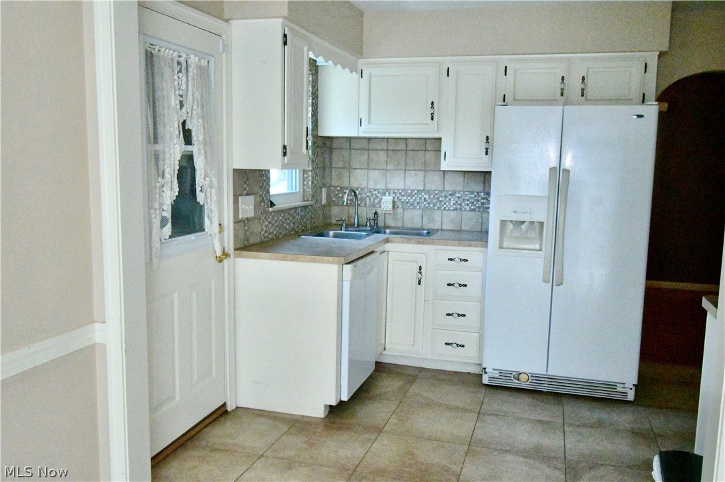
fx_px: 604
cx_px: 362
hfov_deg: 62.0
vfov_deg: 43.6
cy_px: 241
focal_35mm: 30
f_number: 5.6
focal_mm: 20
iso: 28800
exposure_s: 1/1600
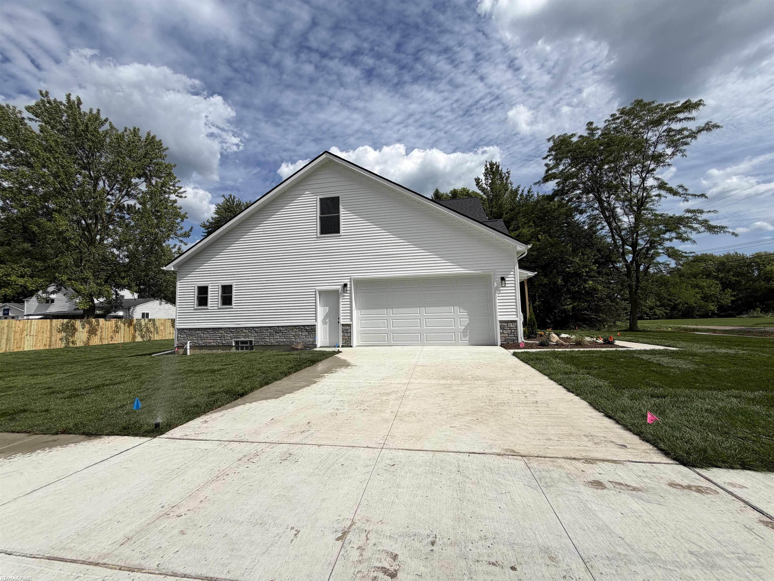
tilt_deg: +4.9
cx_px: 387
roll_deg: +2.1
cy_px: 290
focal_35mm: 14
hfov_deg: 102.1
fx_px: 313
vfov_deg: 85.7
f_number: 2.2
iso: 20
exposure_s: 1/2092
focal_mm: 2.22
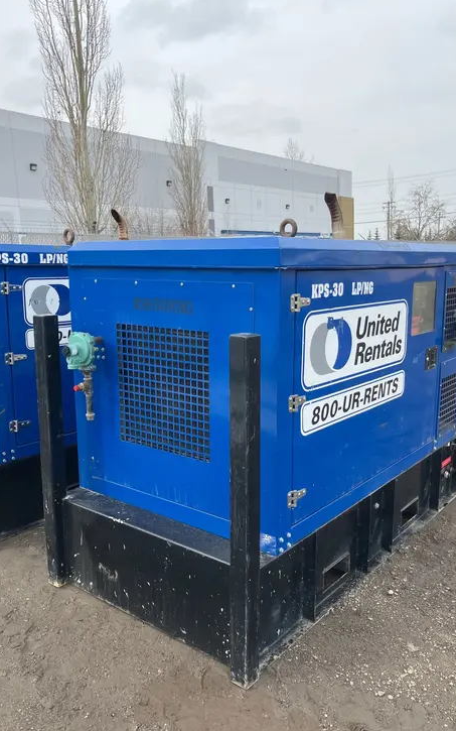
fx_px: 597
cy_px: 368
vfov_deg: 62.9
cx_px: 242
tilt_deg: -10.4
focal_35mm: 30
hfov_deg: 41.8
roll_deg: +1.8
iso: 32
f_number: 1.8
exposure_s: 1/759
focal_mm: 3.99
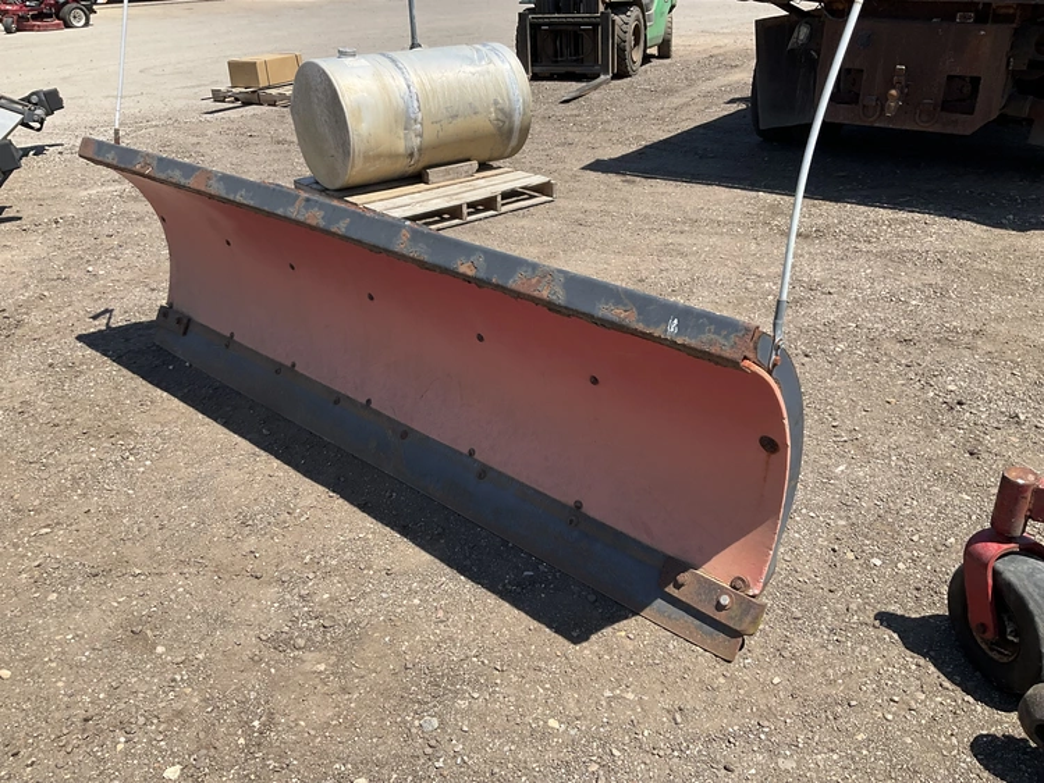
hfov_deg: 61.6
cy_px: 392
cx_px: 522
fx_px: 875
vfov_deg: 48.3
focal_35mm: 29
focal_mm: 3
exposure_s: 1/1144
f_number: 1.8
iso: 25
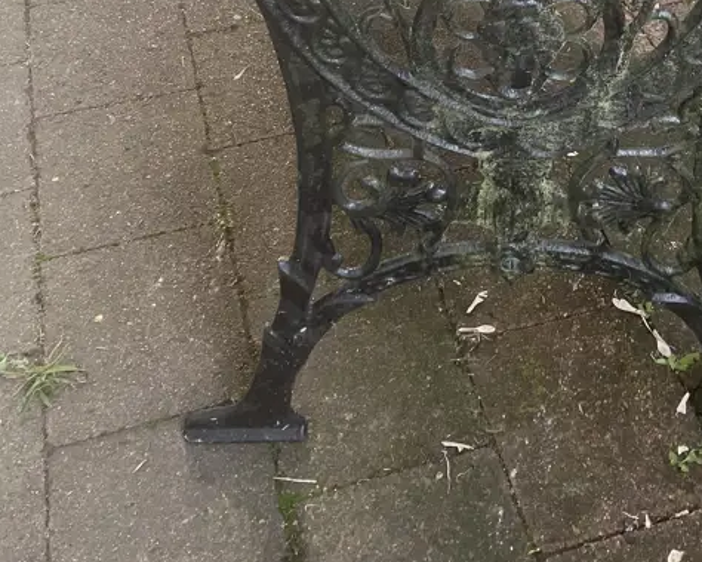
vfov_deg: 24.2
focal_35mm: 59
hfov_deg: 31.3
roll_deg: -1.8
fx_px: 1226
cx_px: 539
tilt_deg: -33.0
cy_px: -44
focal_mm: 3.99
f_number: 1.8
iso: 125
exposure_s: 1/60
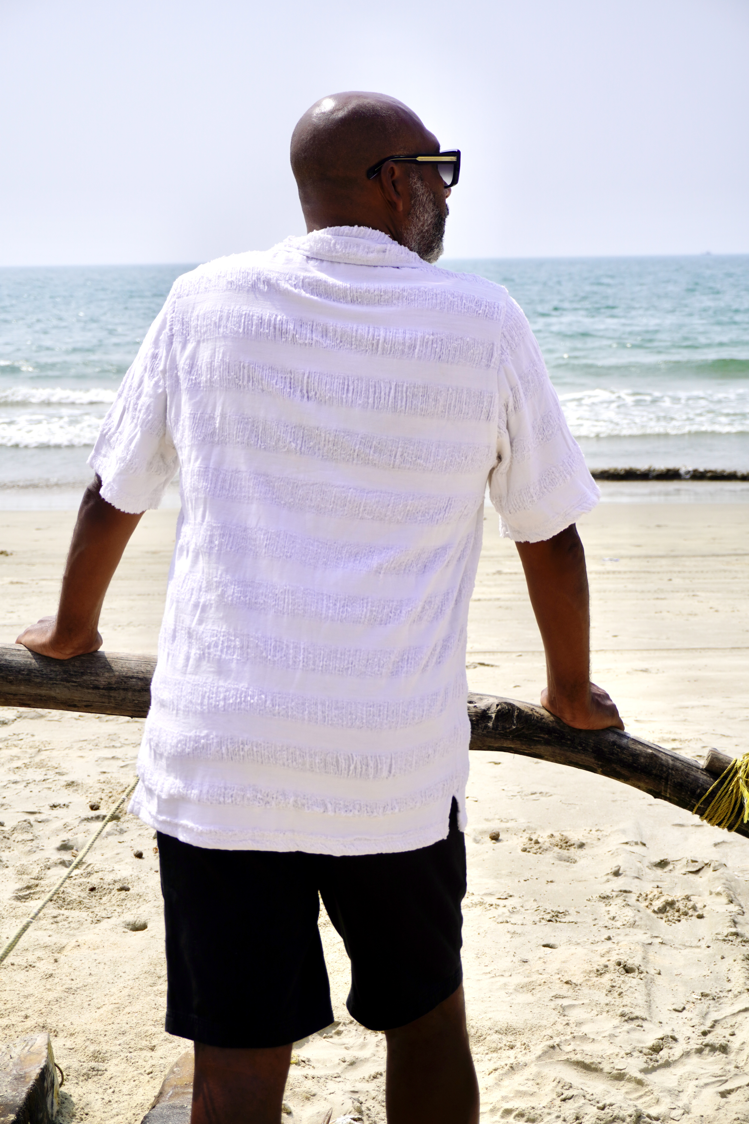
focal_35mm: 63
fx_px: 1966
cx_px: 374
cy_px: 562
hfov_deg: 21.6
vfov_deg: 31.9
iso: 100
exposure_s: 1/1250
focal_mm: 42
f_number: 5.6
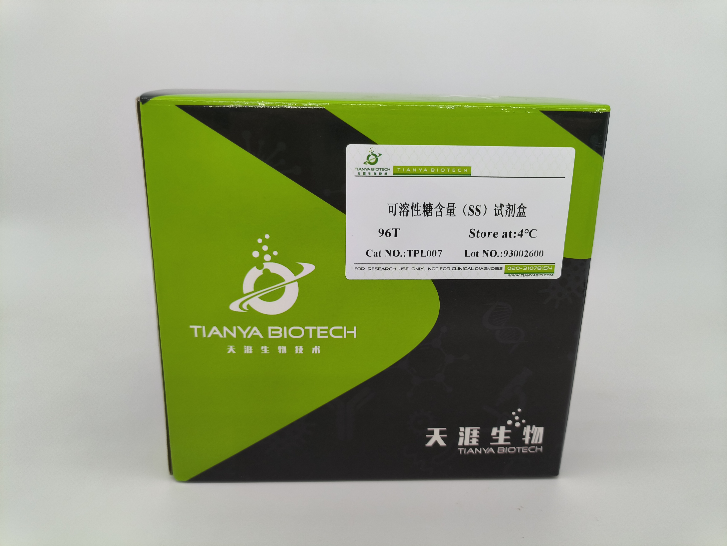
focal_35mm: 23
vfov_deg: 58.9
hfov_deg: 73.9
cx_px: 364
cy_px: 273
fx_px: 483
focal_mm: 4.69
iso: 53
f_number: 1.79
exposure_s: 1/50
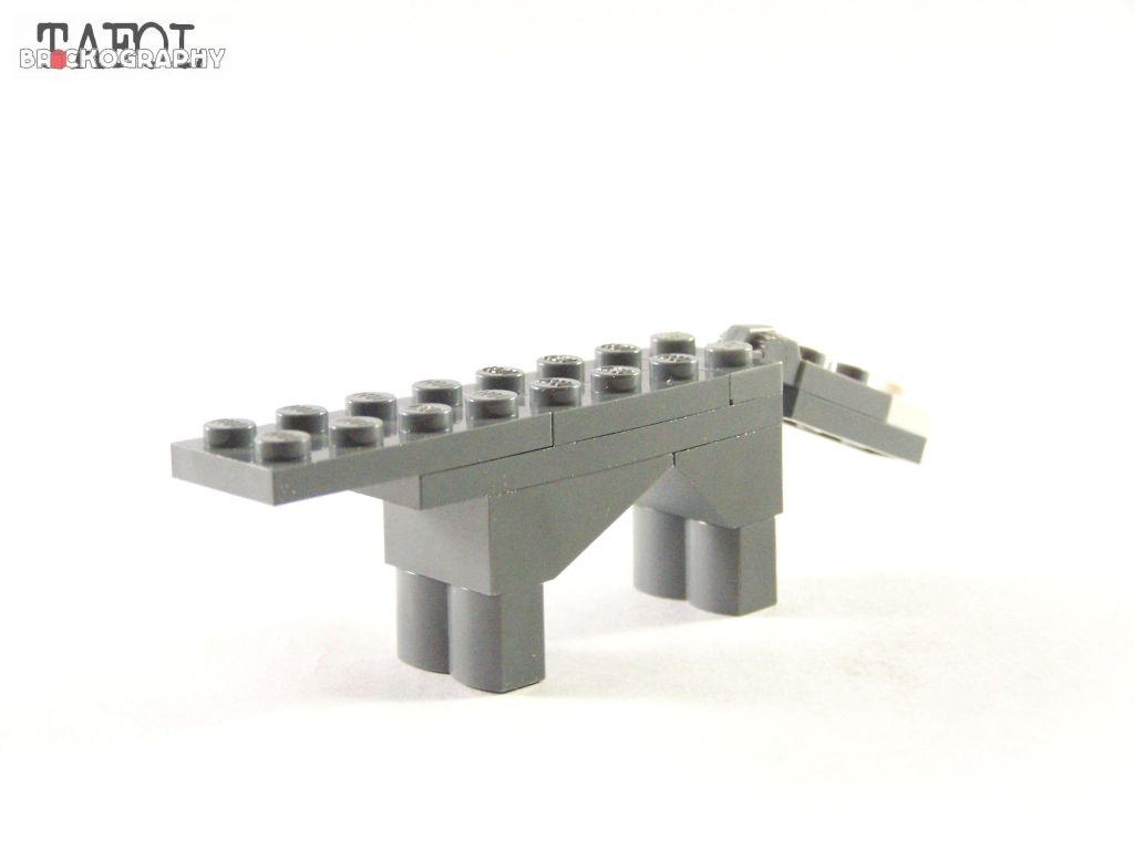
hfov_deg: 28.2
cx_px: 567
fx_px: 2260
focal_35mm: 69
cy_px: 425
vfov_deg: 21.3
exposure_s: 1/60
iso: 400
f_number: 3.2
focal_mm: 11.5
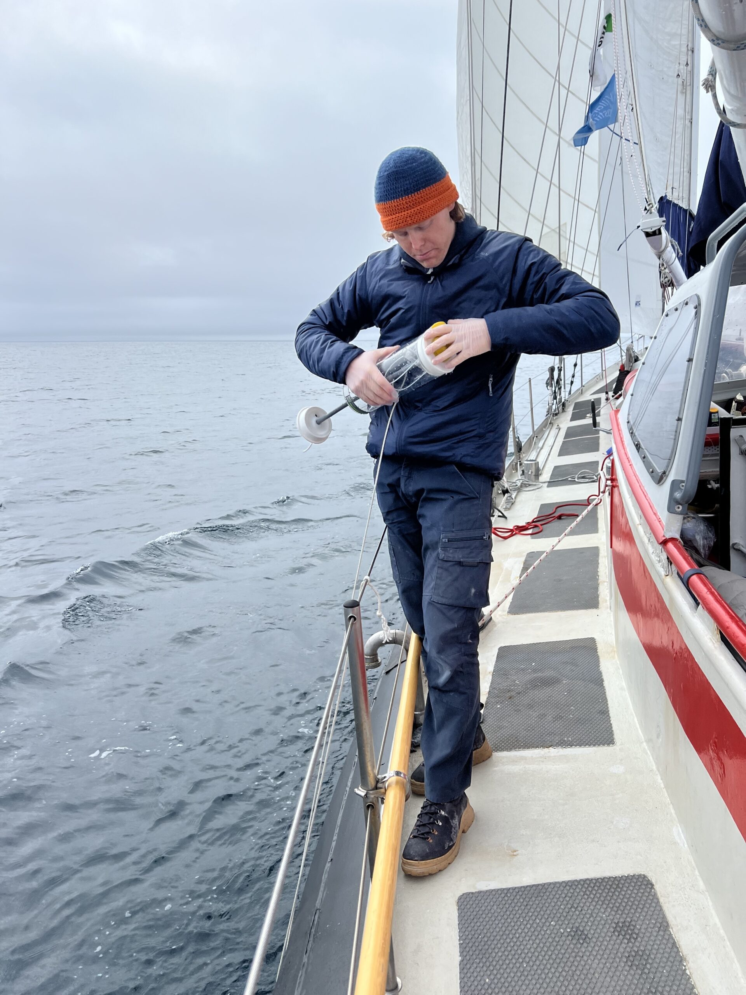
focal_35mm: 26
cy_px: 498
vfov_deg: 67.3
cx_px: 373
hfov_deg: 53.1
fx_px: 747
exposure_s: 1/3571
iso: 50
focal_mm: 5.7
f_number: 1.5
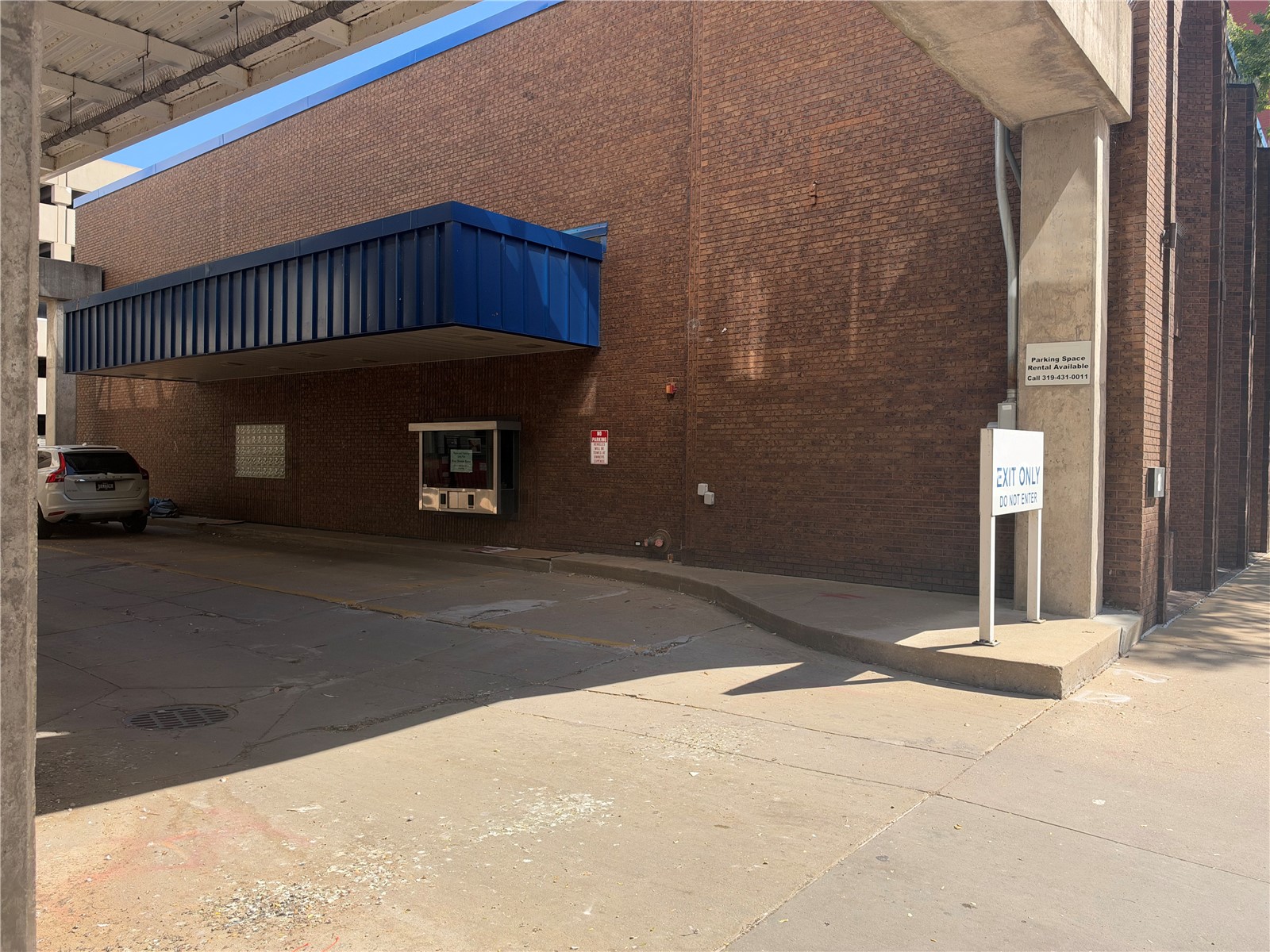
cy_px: 476
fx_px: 881
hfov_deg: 71.6
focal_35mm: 24
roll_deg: -0.3
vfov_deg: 56.8
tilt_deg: +0.0
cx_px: 635
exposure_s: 1/1307
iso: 64
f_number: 1.8
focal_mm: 6.93
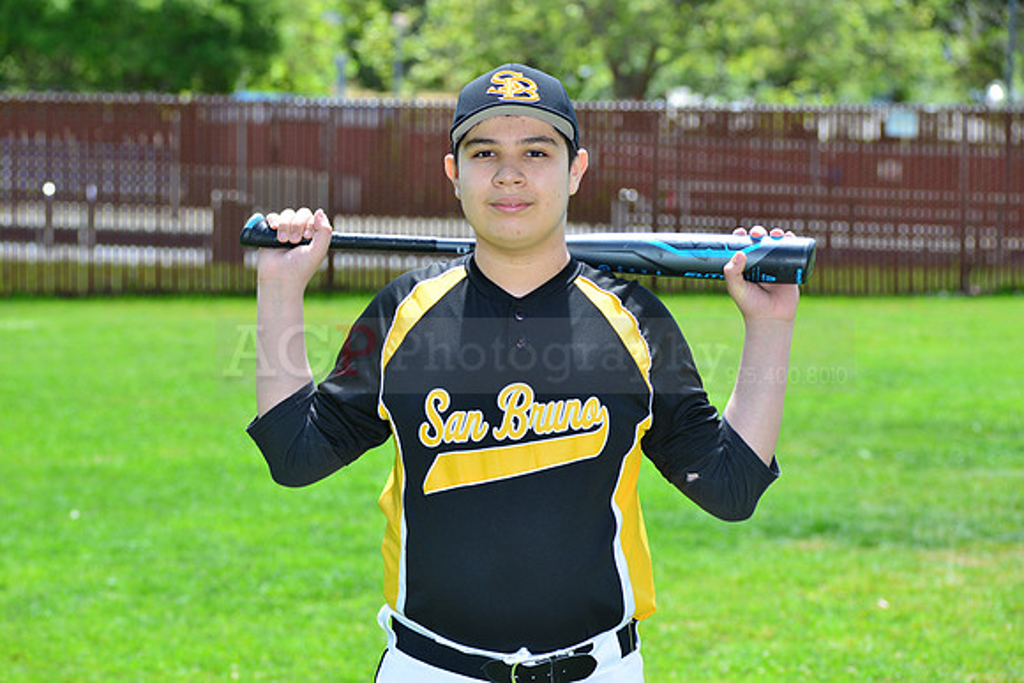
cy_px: 342
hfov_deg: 18.6
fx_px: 3129
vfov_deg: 12.5
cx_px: 512
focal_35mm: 110
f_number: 8
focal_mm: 110
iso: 200
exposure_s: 1/200
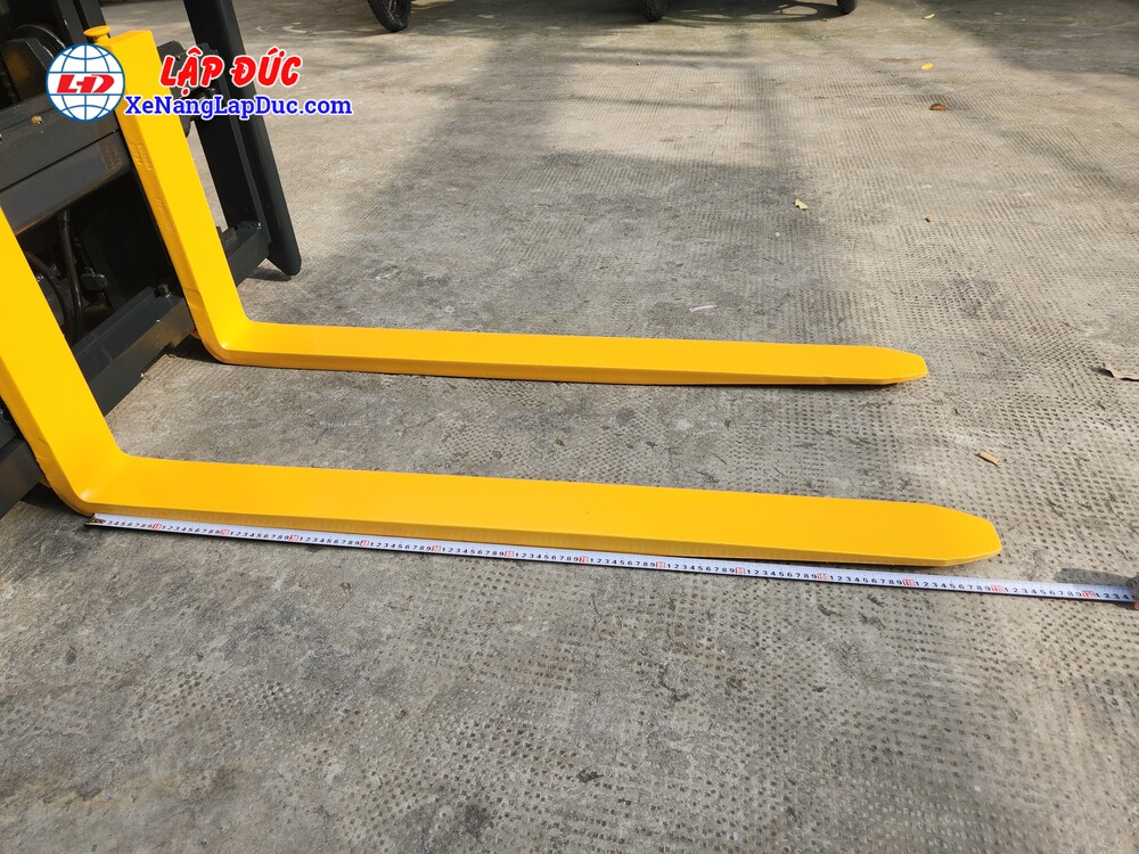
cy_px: 427
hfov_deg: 73.9
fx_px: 757
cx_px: 570
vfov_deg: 58.9
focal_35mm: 23
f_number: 1.8
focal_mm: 5.4
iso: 20
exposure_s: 1/843
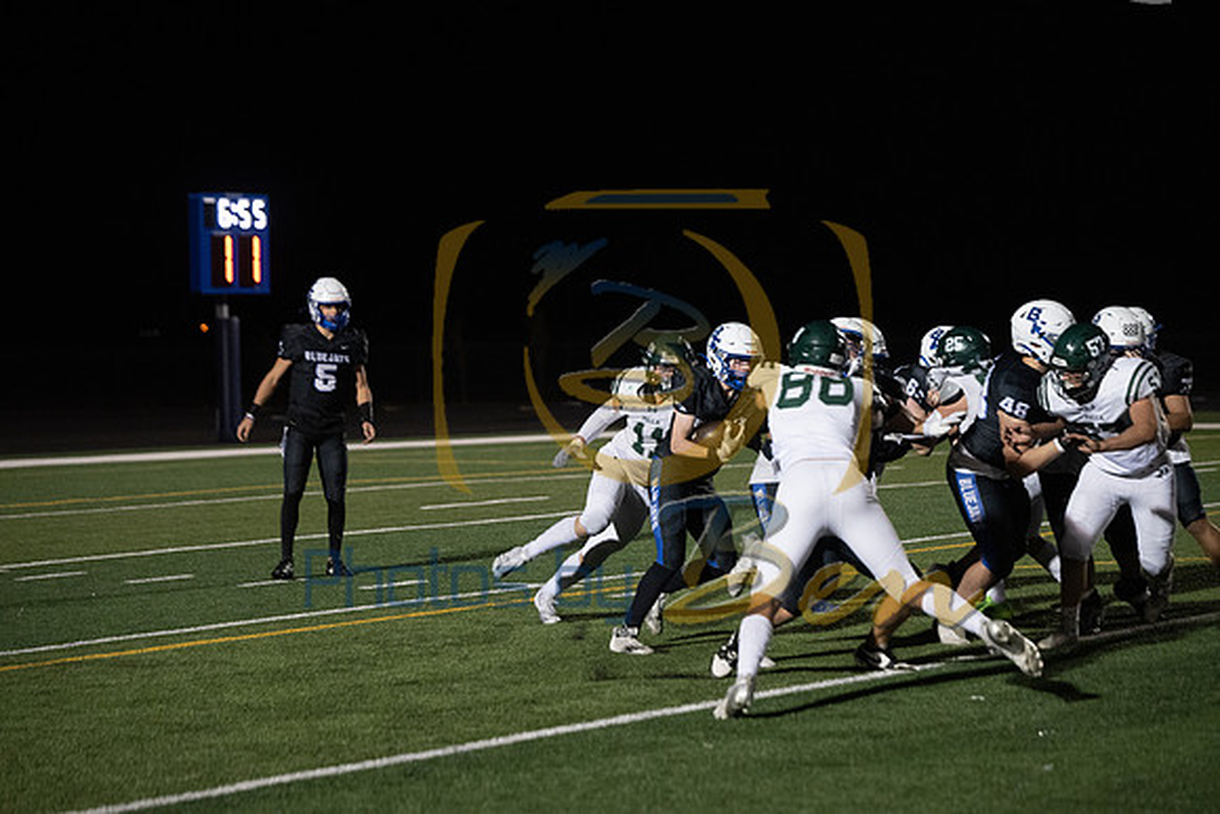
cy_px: 407
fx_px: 3728
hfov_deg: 18.6
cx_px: 610
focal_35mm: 110
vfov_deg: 12.5
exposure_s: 1/1250
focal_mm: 110
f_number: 2.8
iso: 5000
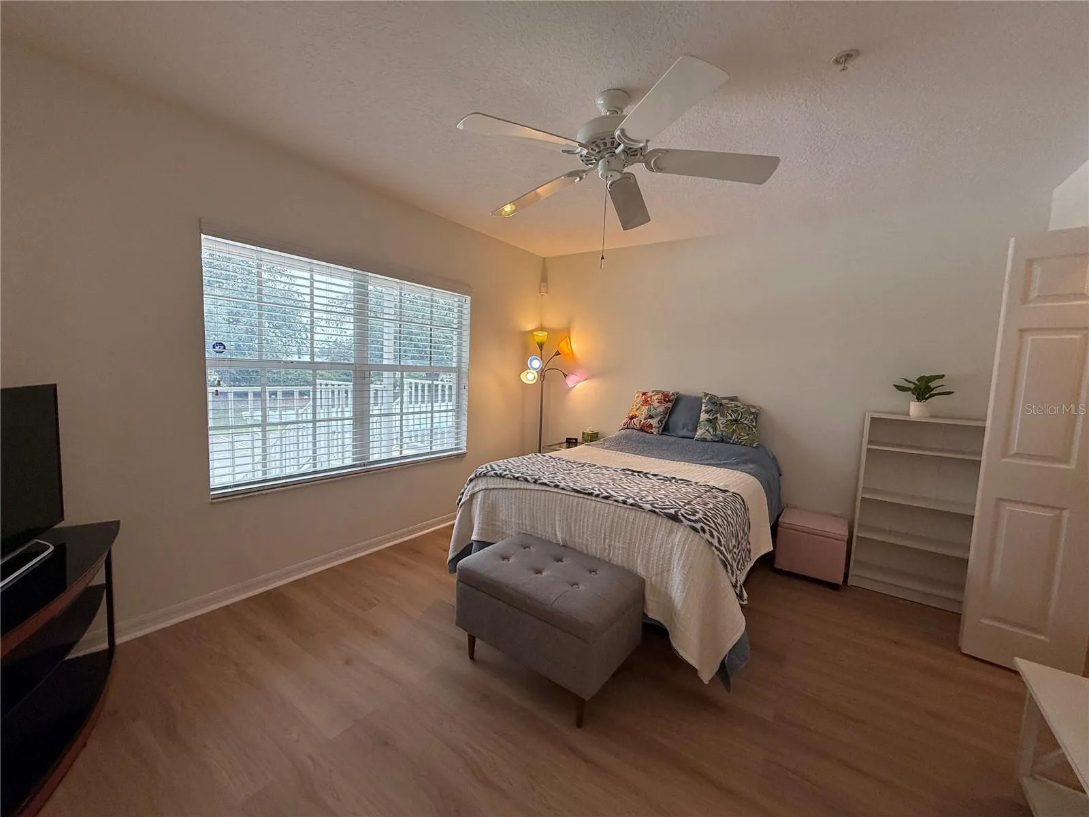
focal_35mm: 14
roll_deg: -2.0
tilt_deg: -5.6
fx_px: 440
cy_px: 408
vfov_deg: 85.7
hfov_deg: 102.1
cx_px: 544
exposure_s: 1/120
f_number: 2.2
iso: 100
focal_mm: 2.22
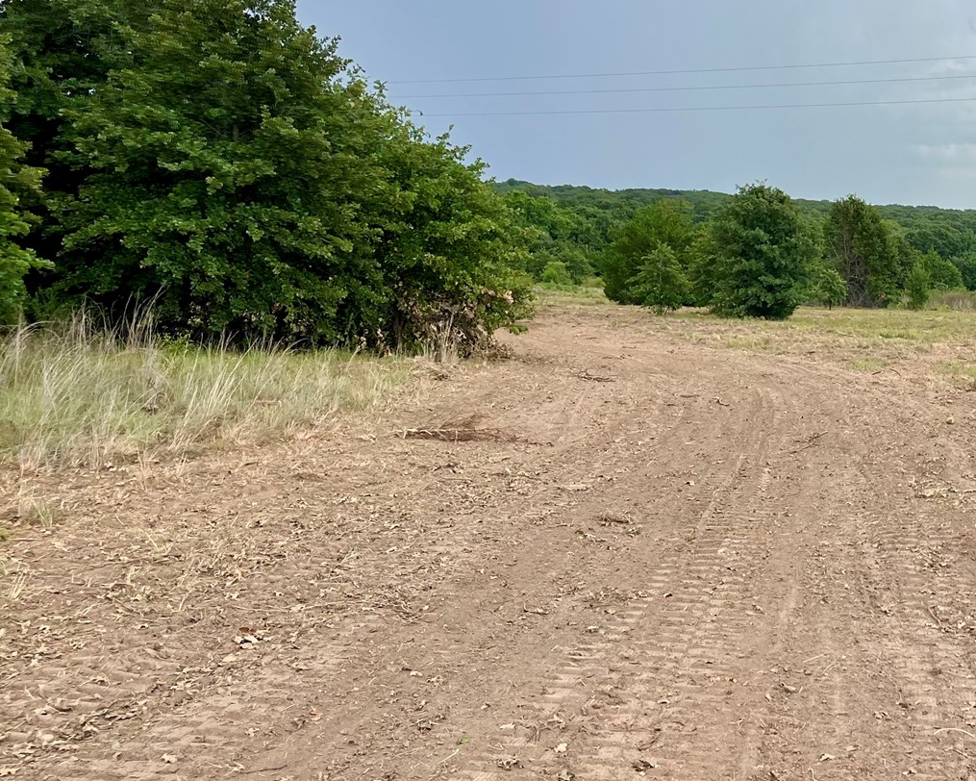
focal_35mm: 48
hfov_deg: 35.9
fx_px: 1387
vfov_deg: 31.3
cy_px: 282
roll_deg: -1.1
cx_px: 917
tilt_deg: -4.2
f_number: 1.6
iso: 50
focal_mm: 5.1
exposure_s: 1/1600
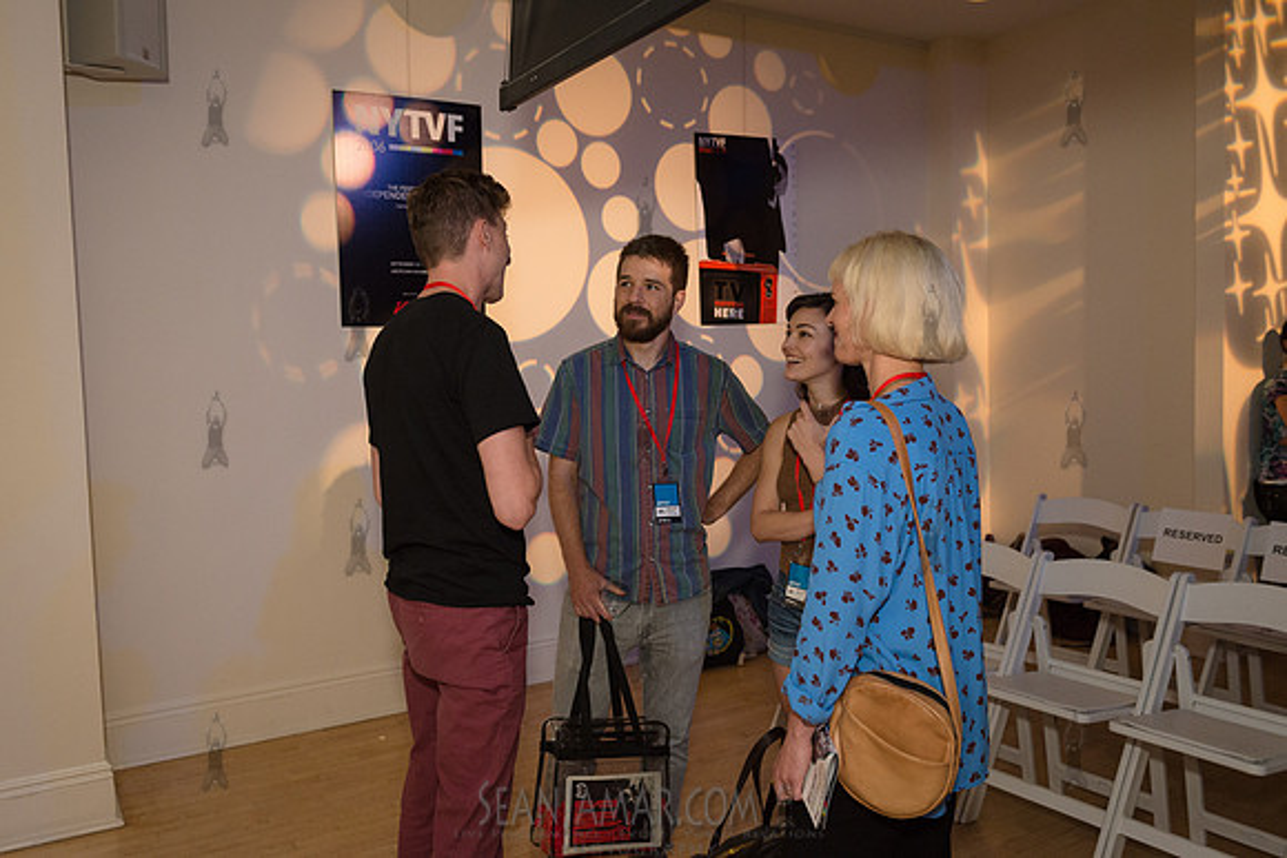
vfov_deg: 45.0
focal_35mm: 29
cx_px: 644
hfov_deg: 63.6
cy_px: 429
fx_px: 1037
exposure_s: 1/500
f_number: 4
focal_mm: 29
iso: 2500
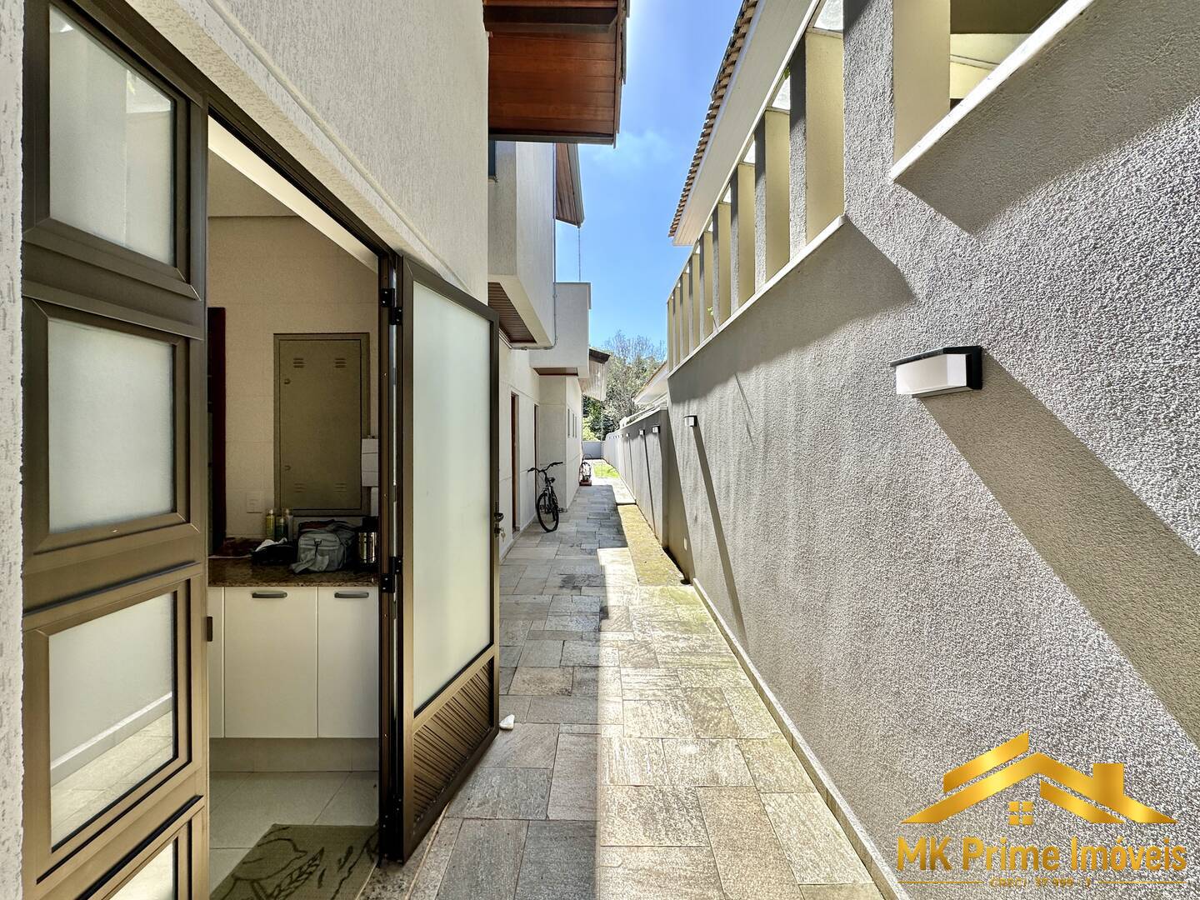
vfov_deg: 85.7
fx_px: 485
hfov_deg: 102.1
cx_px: 600
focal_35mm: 14
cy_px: 450
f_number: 2.2
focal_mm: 2.22
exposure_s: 1/442
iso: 40
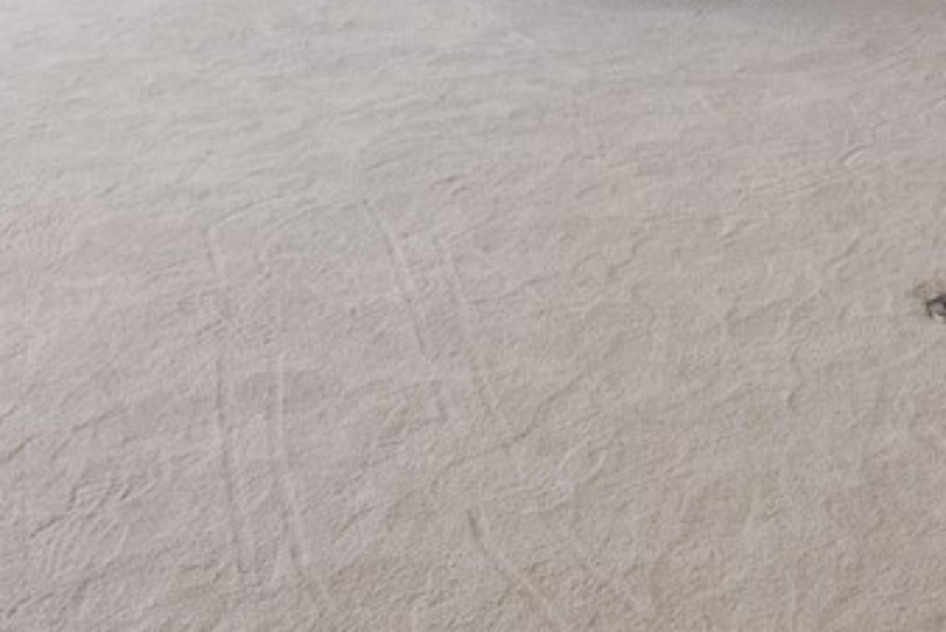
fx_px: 1867
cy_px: -474
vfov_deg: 16.4
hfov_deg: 27.2
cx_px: 893
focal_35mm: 71
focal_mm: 12
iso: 640
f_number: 9
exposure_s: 1/4
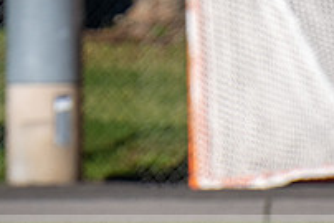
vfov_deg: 0.8
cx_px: 434
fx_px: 16925
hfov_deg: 1.1
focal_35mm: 1823
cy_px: 156
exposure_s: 1/2000
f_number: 5.6
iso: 360
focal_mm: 350
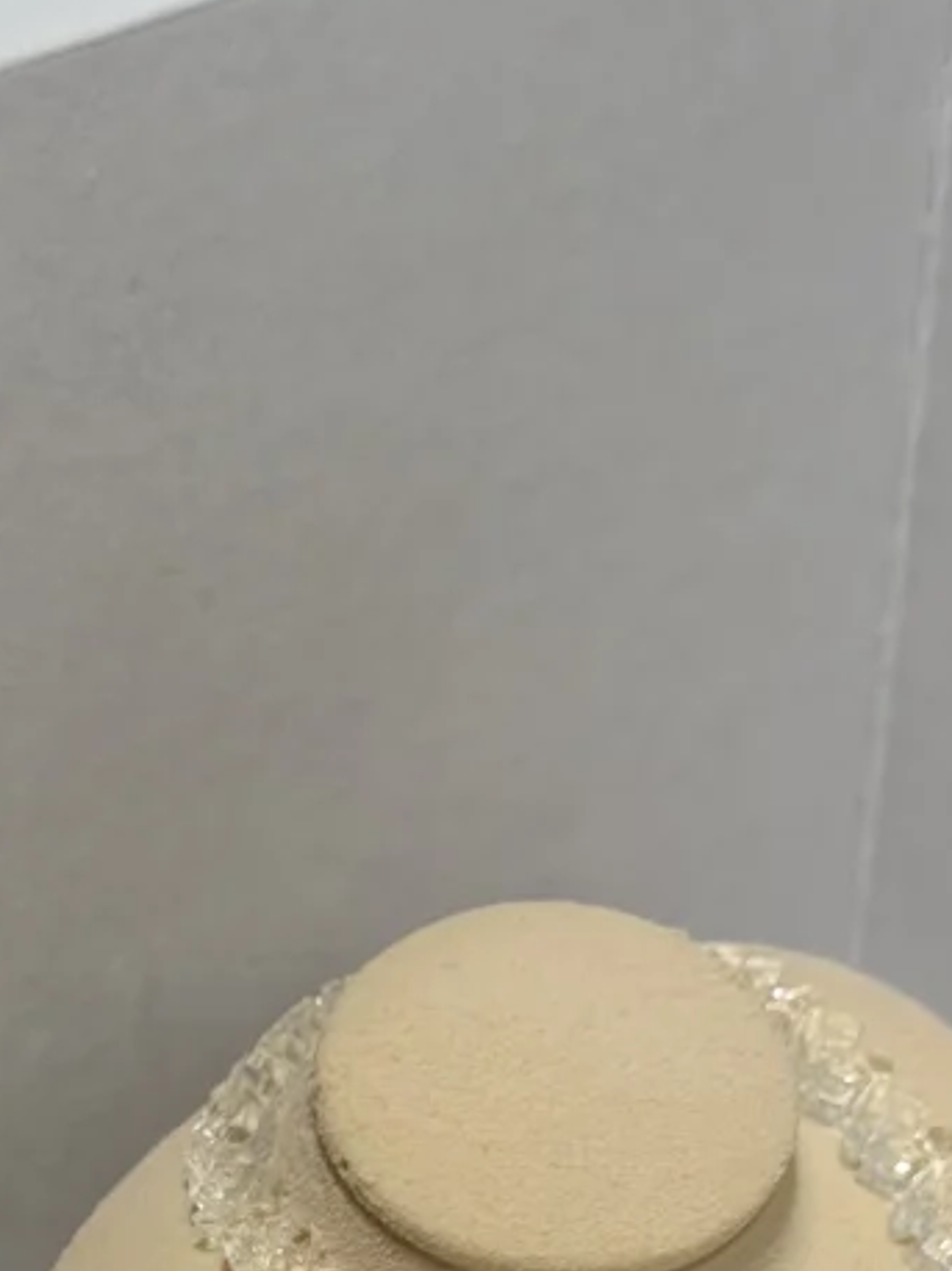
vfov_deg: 12.6
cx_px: -130
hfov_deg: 9.7
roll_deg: +1.9
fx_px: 5542
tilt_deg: -42.6
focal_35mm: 151
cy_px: 1737
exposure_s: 1/311
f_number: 1.78
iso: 64
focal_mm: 6.76
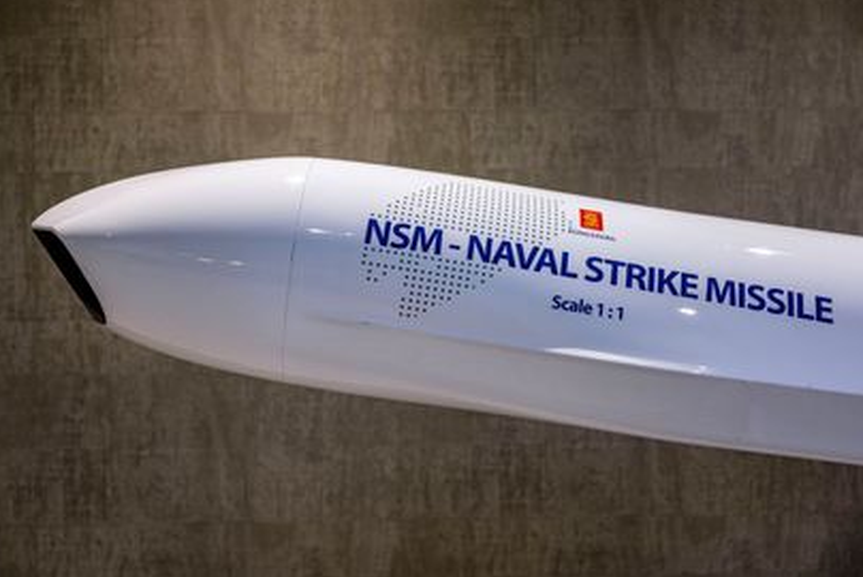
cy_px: 283
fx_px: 912
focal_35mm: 38
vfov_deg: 35.1
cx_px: 424
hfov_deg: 50.7
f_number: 2.8
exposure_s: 1/500
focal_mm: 37
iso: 1000
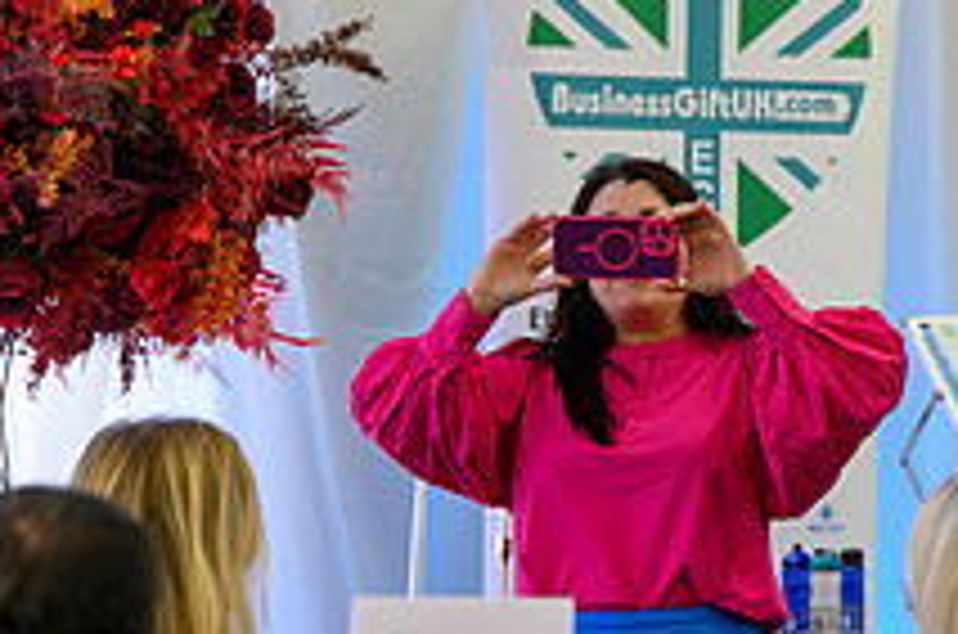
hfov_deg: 9.5
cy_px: 437
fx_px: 5762
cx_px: 619
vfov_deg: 6.3
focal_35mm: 217
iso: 2200
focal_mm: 77
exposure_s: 1/200
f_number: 2.8
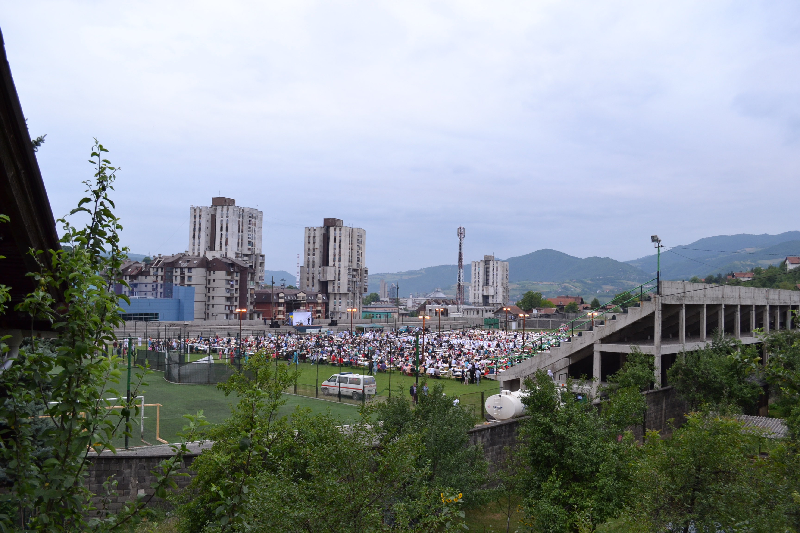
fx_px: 667
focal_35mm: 30
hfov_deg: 61.9
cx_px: 400
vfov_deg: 43.6
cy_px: 266
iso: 400
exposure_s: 1/125
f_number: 5.6
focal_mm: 20
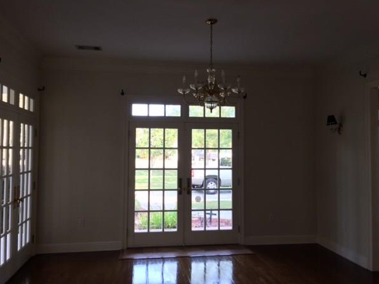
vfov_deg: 45.4
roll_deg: -1.0
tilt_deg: +2.0
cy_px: 136
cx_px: 189
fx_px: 339
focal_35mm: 31
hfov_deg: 58.4
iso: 50
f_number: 2.2
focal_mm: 4.15
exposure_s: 1/60
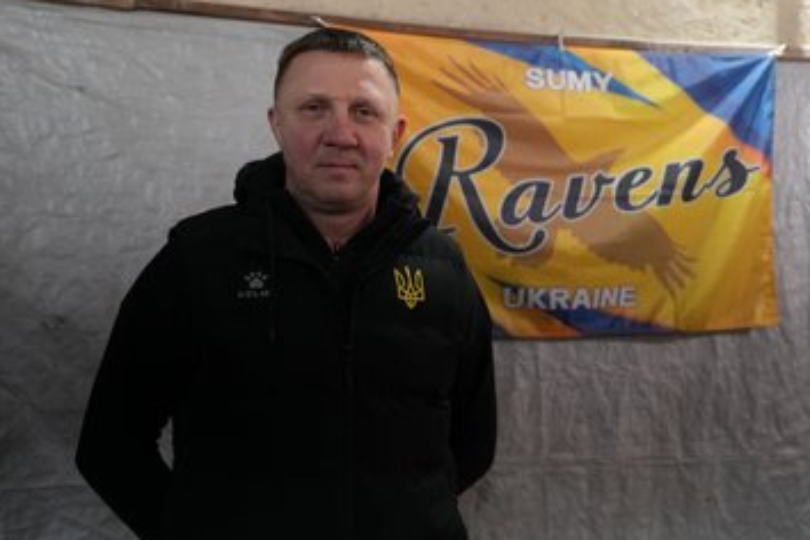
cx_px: 412
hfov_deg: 45.4
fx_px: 967
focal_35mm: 43
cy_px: 248
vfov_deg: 31.2
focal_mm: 38
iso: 6400
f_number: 2.8
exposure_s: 1/200
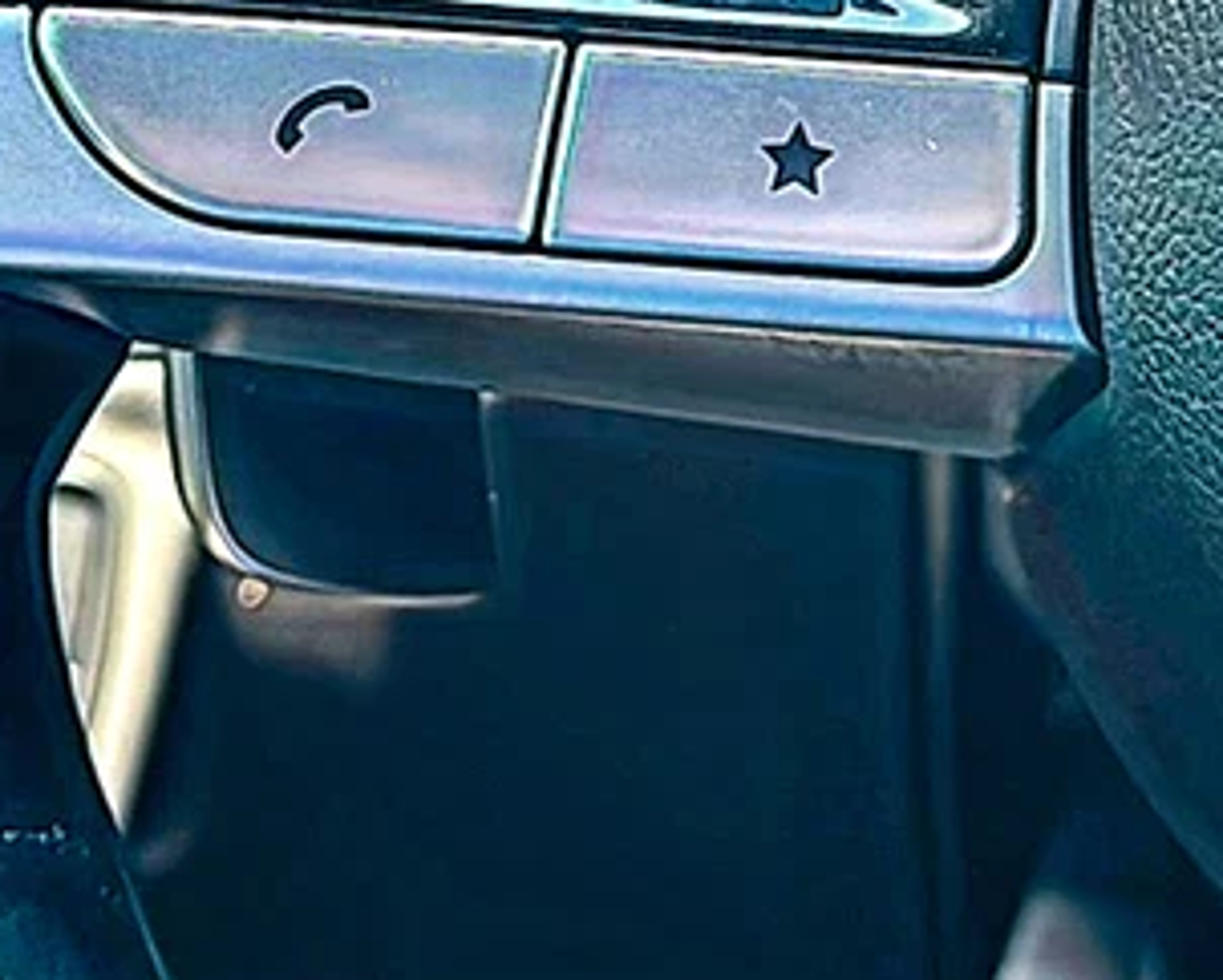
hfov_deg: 22.2
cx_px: 543
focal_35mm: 86
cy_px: -38
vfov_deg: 17.4
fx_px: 3115
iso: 100
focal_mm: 6.86
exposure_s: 1/158
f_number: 1.78
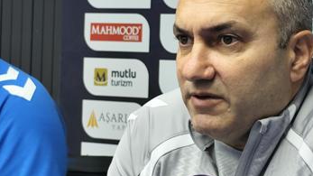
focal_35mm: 136
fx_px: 1128
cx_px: 196
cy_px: 56
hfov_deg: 15.8
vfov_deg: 8.9
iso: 100
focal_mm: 6.14
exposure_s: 1/50
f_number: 1.65
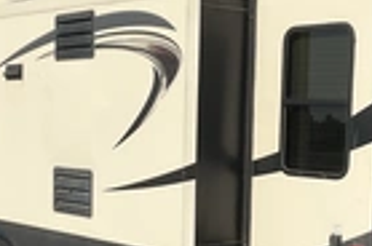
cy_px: 160
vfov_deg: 15.6
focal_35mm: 87
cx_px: 219
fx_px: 897
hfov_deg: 23.4
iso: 25
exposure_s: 1/3322
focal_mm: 3
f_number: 1.8
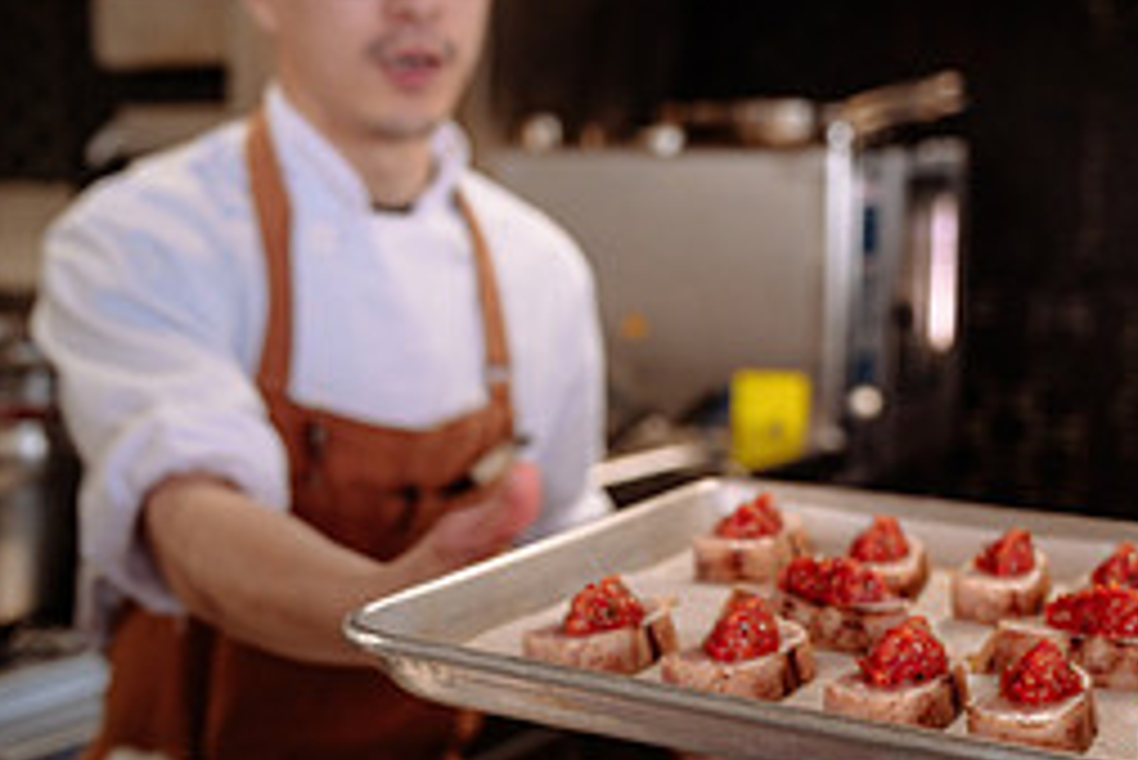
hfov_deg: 33.2
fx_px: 1898
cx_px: 729
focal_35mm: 60
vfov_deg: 22.6
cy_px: 458
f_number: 2.8
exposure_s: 1/100
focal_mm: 24
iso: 100
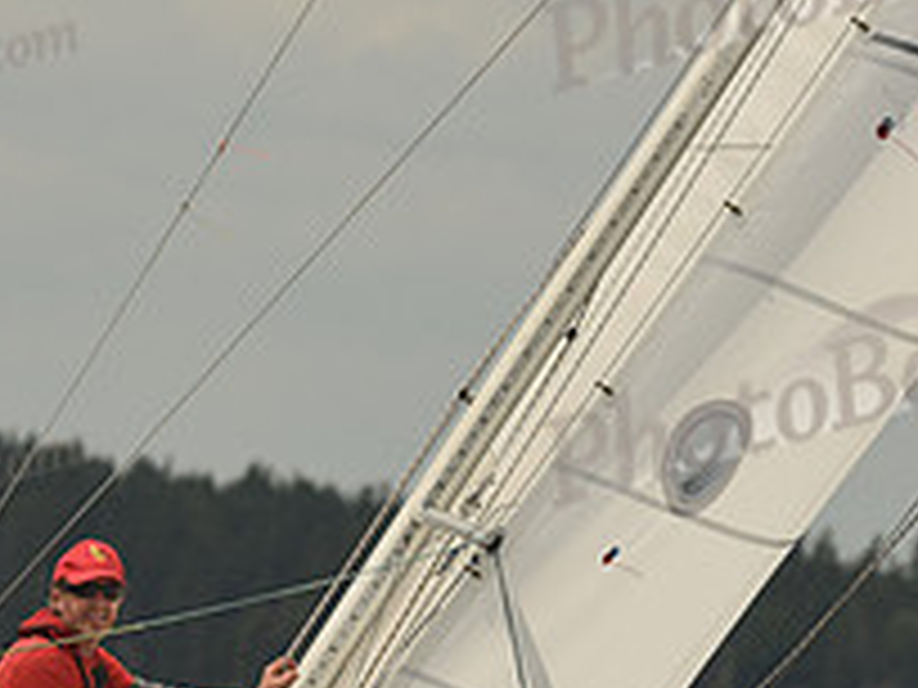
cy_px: 686
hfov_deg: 2.3
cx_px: 315
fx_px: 22462
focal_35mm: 847
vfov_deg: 1.8
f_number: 8
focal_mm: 310
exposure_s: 1/1000
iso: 250
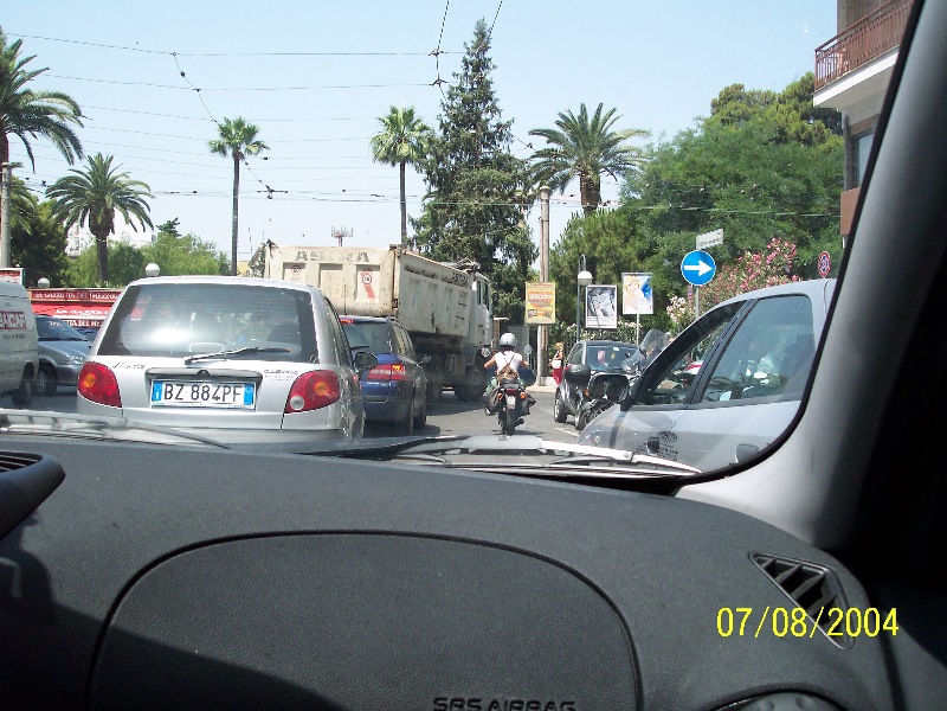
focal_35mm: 38
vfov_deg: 37.7
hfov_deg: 49.0
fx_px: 1040
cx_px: 474
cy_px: 356
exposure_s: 1/350
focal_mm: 8
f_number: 4.8
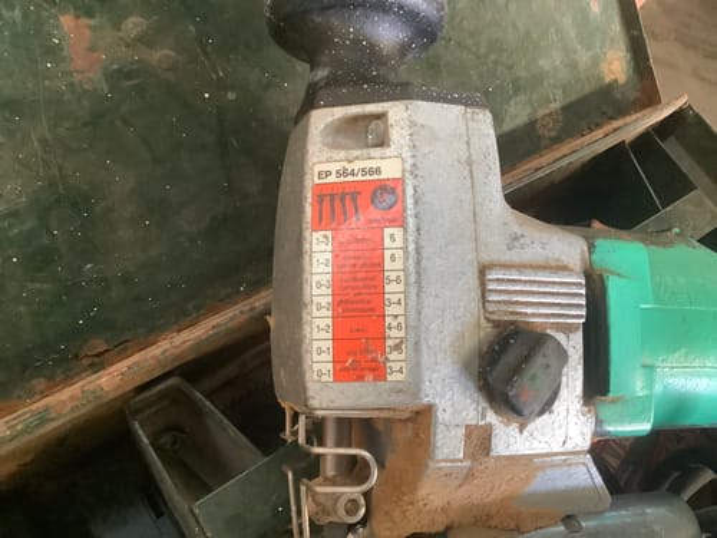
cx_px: 358
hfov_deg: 58.4
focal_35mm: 31
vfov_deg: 45.4
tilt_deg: -60.3
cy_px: 269
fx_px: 642
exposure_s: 1/33
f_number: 2.4
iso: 400
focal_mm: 3.3
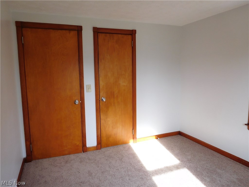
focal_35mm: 25
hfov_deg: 69.4
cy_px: 94
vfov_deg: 54.9
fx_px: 180
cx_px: 124
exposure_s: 1/50
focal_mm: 4.5
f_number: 3.4
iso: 125
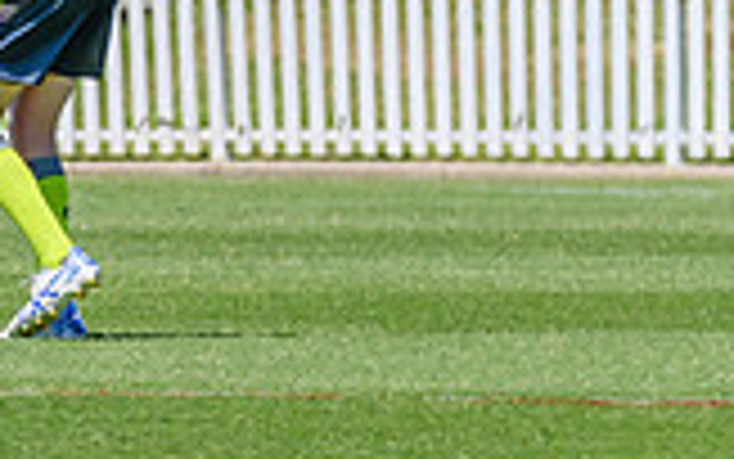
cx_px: -170
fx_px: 27335
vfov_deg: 1.0
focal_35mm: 1366
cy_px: -211
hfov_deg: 1.5
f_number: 9
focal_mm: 320
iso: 800
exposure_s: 1/2000
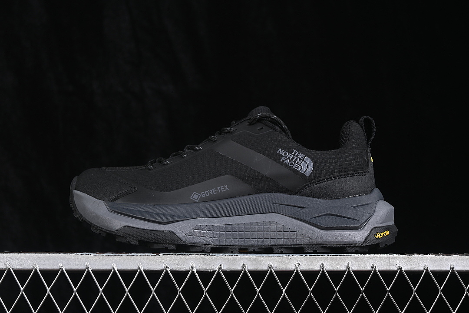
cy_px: 156
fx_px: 977
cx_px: 234
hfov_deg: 27.0
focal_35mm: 75
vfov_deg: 18.2
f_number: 6.3
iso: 160
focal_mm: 50
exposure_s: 1/60
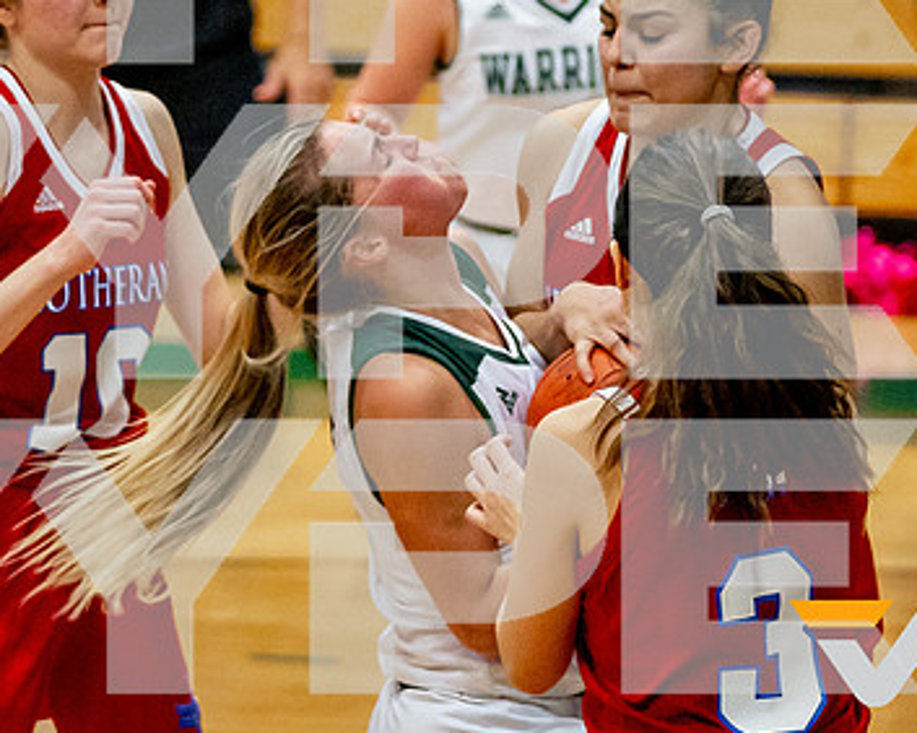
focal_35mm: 391
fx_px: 10606
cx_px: 383
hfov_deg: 5.0
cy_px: 328
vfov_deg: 4.0
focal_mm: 115
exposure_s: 1/1000
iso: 2000
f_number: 2.8
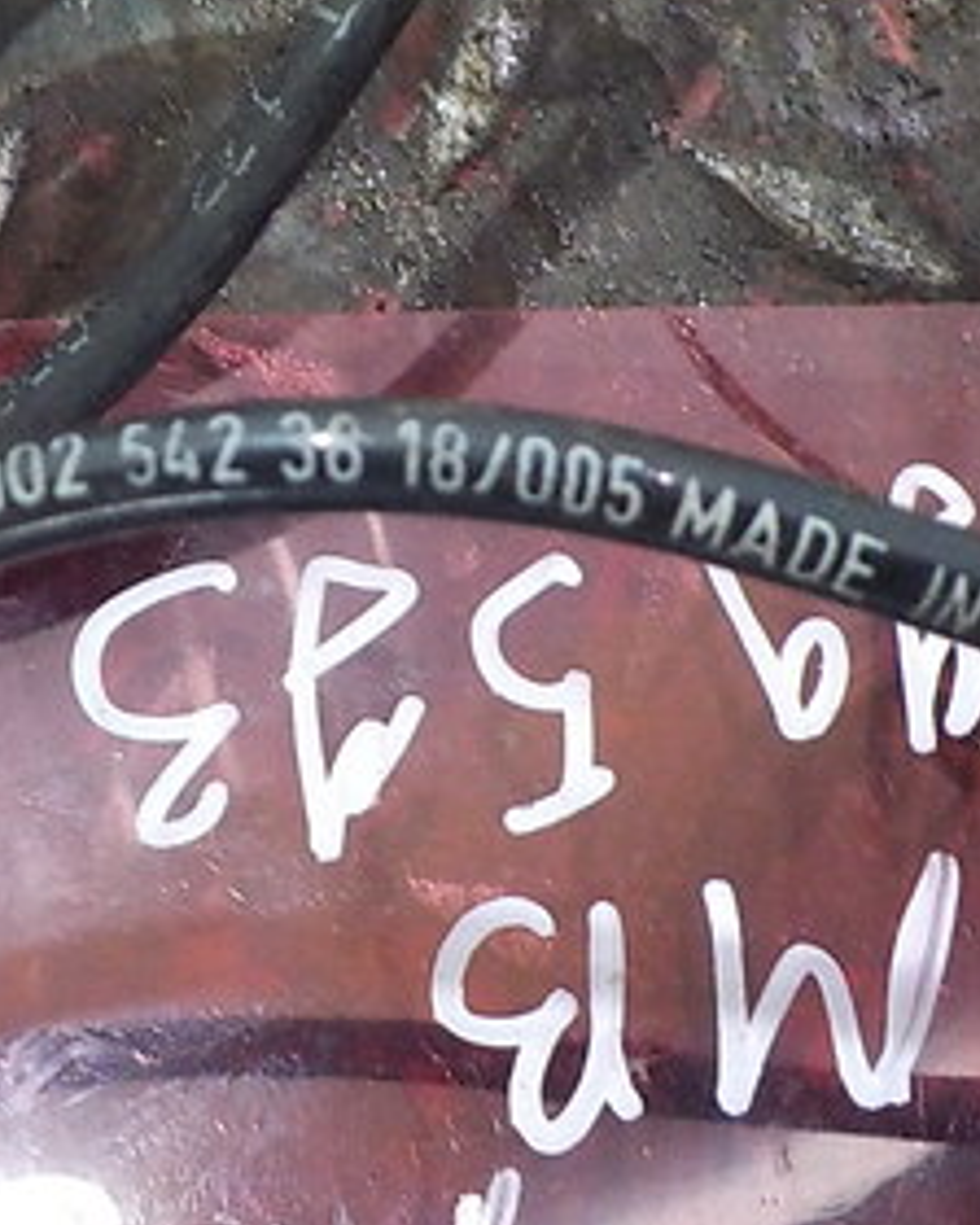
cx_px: 262
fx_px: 2429
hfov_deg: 22.6
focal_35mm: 67
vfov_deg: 27.9
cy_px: 319
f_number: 3.3
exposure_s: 1/25
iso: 400
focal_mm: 4.1
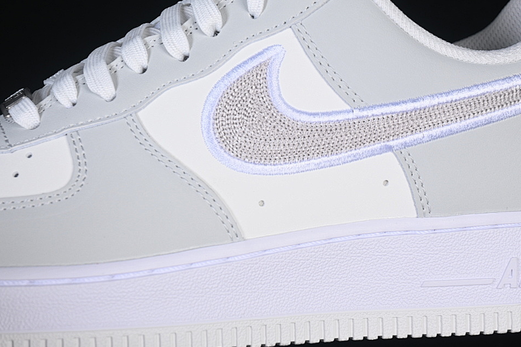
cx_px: 283
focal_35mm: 85
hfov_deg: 23.9
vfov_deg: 16.1
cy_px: 152
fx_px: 1230
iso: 160
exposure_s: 1/80
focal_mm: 50
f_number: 7.1
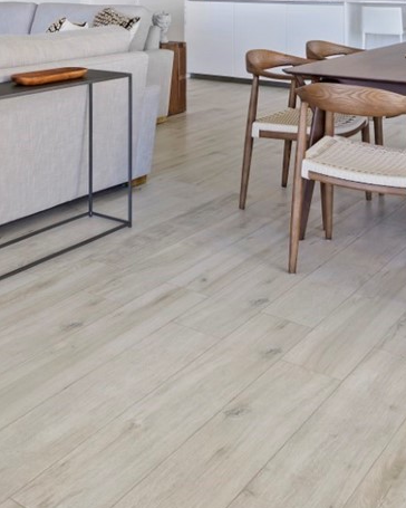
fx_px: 736
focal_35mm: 49
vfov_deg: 34.4
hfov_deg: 30.2
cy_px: -7
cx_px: 89
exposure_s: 1/4
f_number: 9
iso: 100
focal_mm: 14
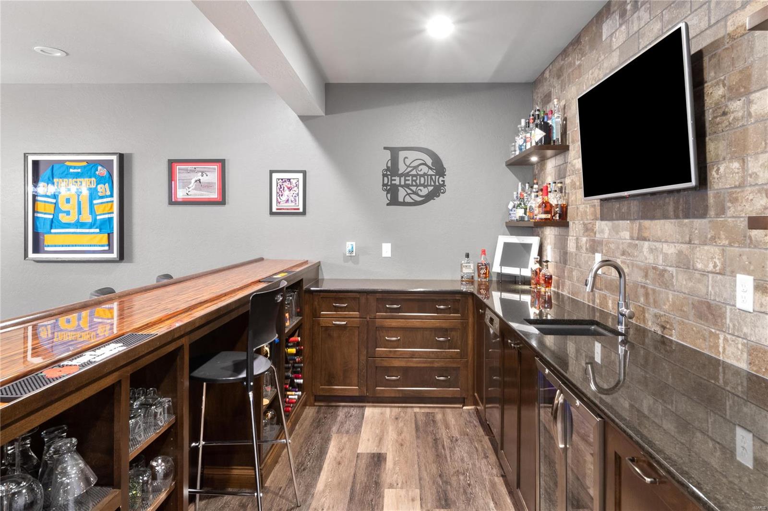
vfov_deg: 57.2
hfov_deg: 78.6
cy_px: 256
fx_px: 469
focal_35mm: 22
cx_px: 384
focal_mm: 11
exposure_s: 3.2
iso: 400
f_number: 10
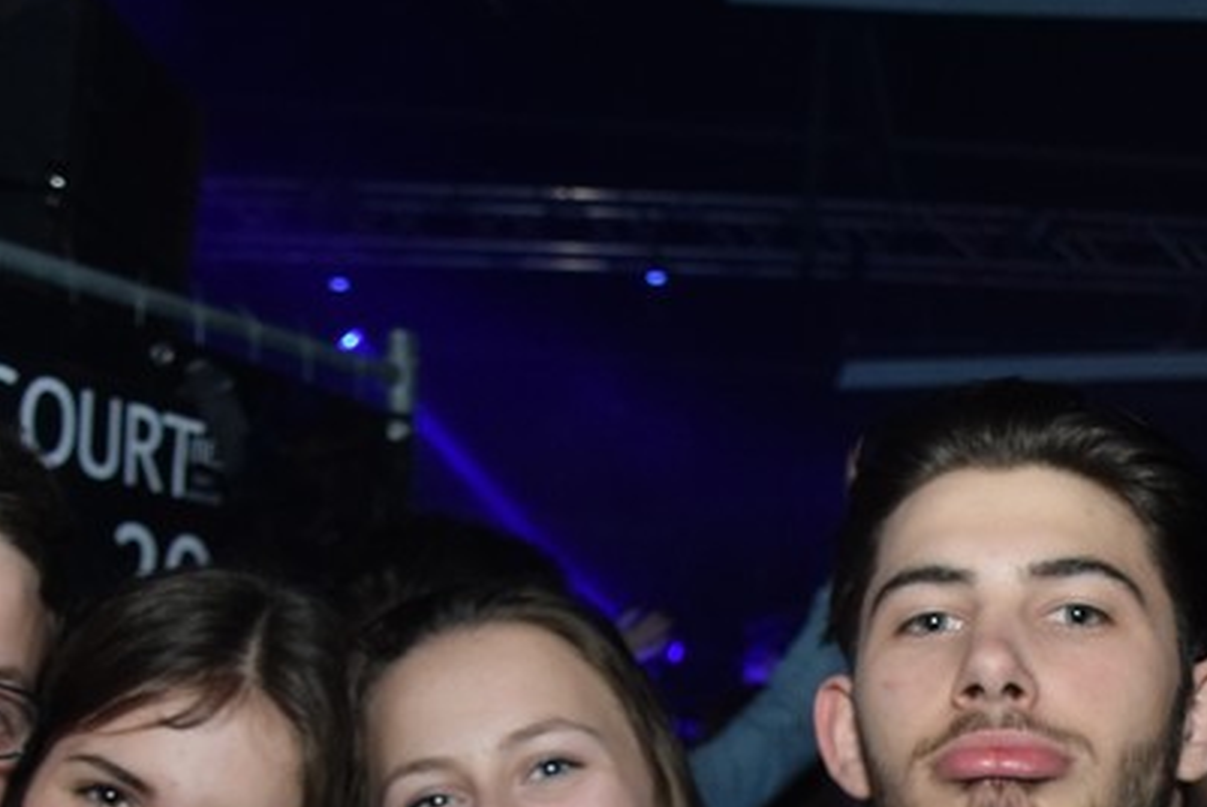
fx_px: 2281
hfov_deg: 28.6
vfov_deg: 19.2
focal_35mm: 68
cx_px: 1061
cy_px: 885
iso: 1600
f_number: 3.5
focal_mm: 18
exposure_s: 1/50
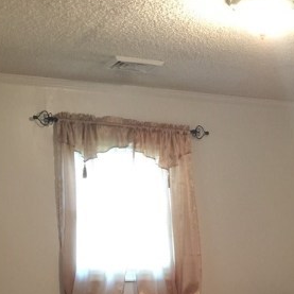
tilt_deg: -12.3
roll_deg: -1.2
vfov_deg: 21.9
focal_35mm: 71
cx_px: 240
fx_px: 682
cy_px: 383
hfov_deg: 23.9
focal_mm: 4.15
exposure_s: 1/8
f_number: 2.2
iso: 125
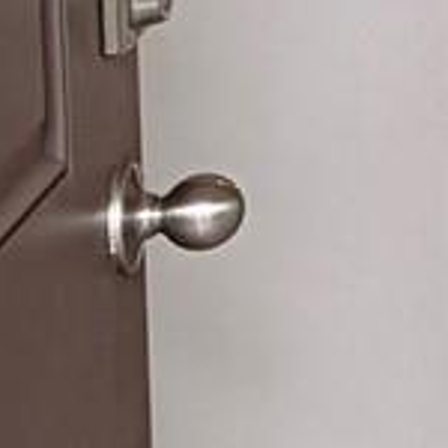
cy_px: -290
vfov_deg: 12.4
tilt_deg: -5.1
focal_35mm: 132
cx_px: 1192
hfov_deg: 10.6
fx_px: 1933
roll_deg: +0.1
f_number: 2.2
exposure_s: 1/120
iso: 125
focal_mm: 2.22
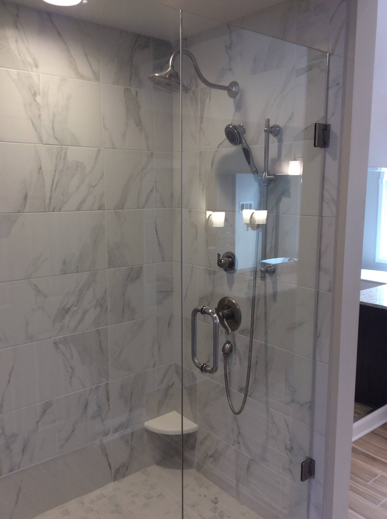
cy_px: 260
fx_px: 478
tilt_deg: -10.5
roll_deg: +2.4
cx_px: 194
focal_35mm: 32
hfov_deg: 44.1
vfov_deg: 56.9
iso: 32
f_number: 2.4
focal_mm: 3.3
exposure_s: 1/24
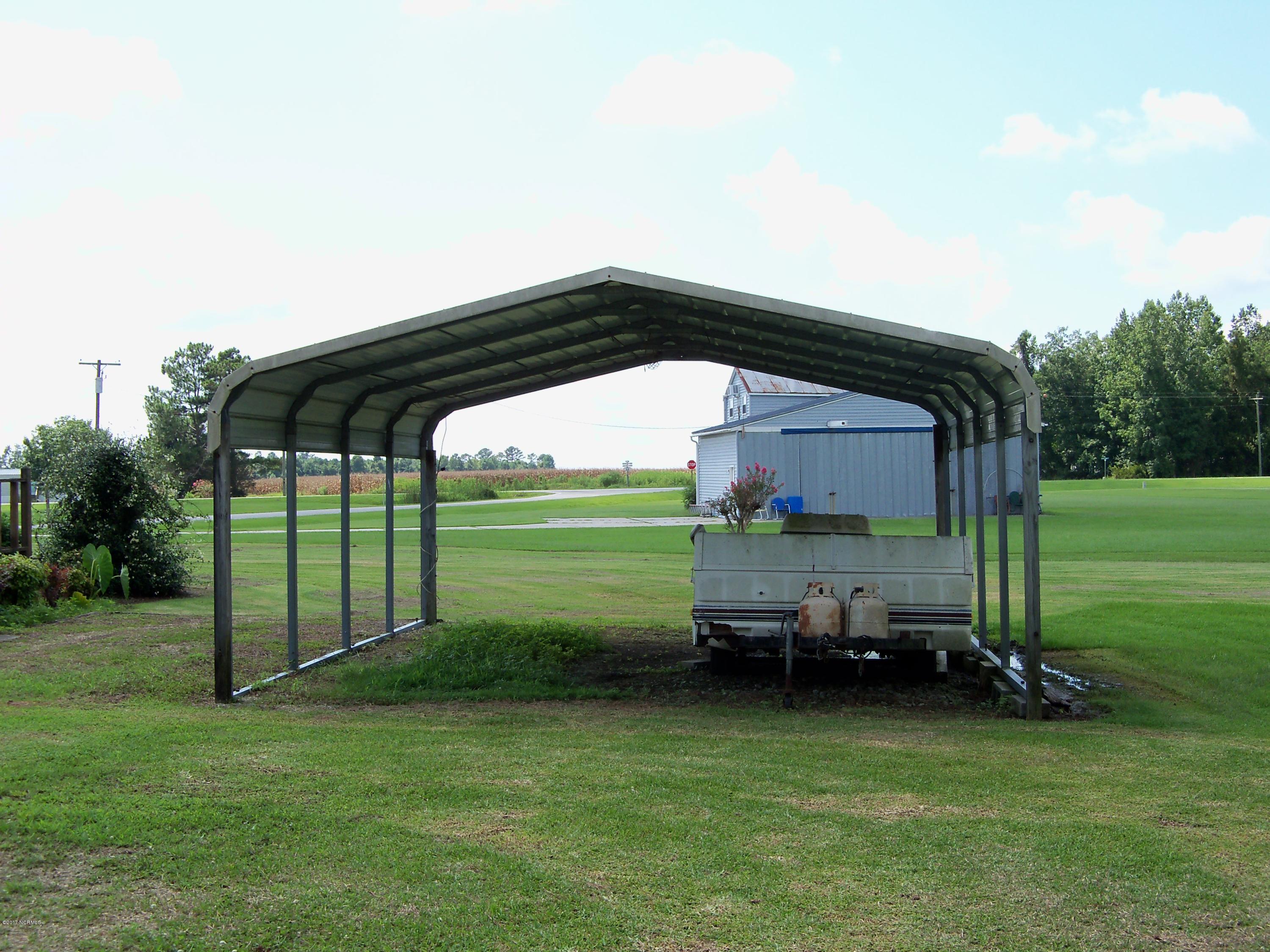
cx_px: 635
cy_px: 476
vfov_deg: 34.3
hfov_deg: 44.8
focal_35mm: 42
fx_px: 1541
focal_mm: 7.5
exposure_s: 1/320
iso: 64
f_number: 3.7
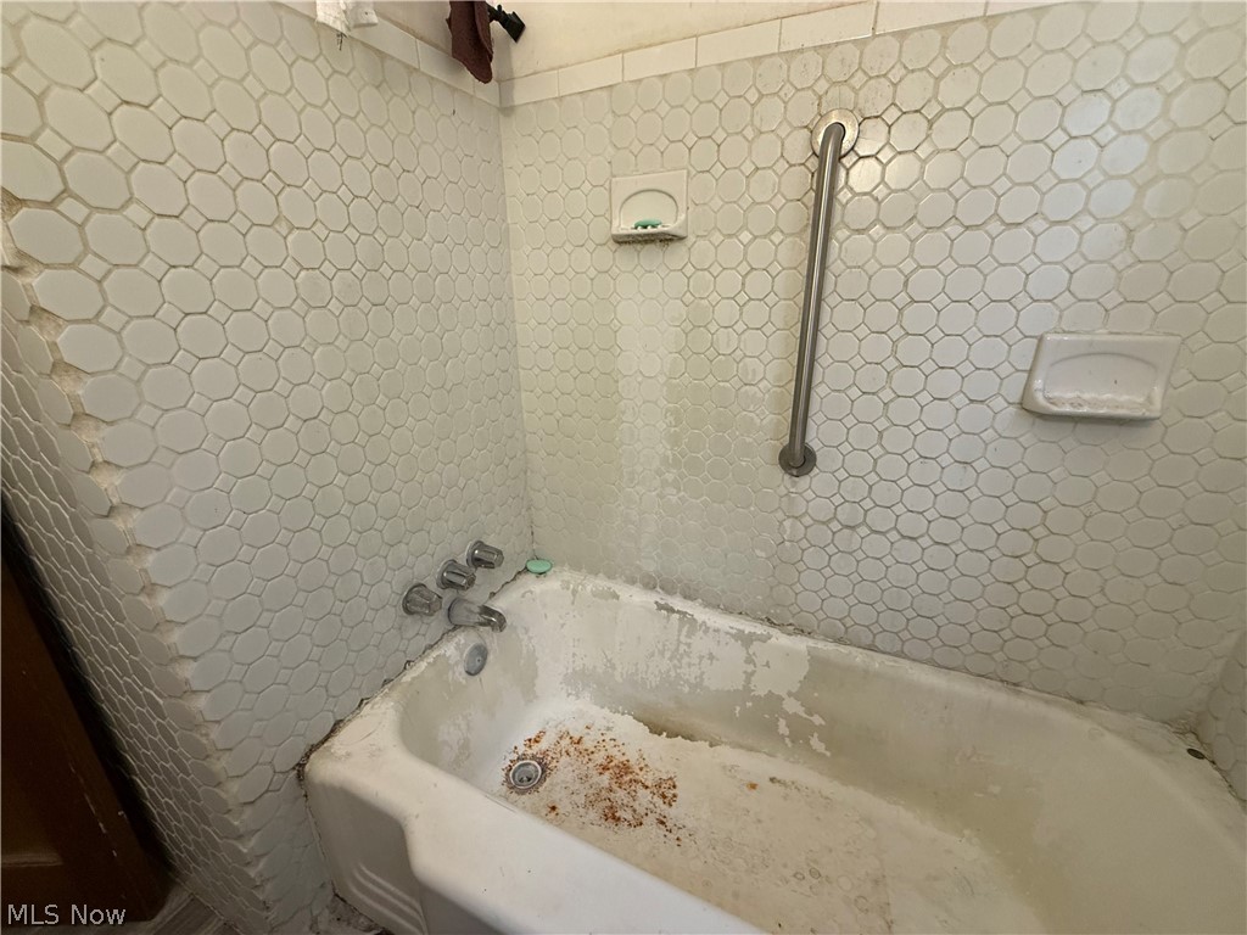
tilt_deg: -19.9
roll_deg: -0.5
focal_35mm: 14
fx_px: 504
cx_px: 624
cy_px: 468
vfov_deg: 85.7
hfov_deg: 102.1
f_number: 2.2
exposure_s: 1/120
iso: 320
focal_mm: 2.22
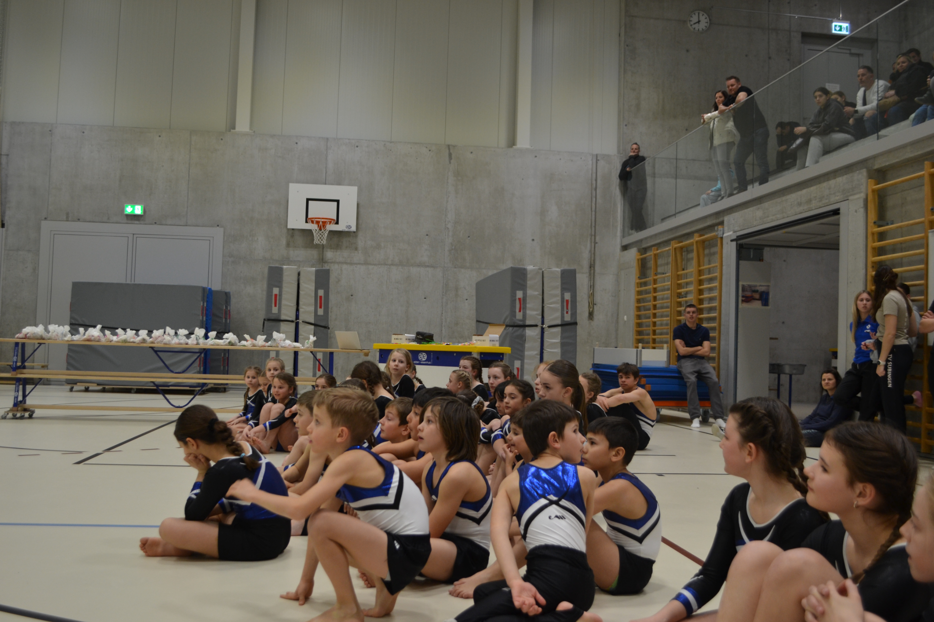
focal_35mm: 33
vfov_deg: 40.0
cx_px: 467
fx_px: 856
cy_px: 311
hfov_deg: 57.2
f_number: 4
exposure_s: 1/60
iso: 400
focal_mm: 22
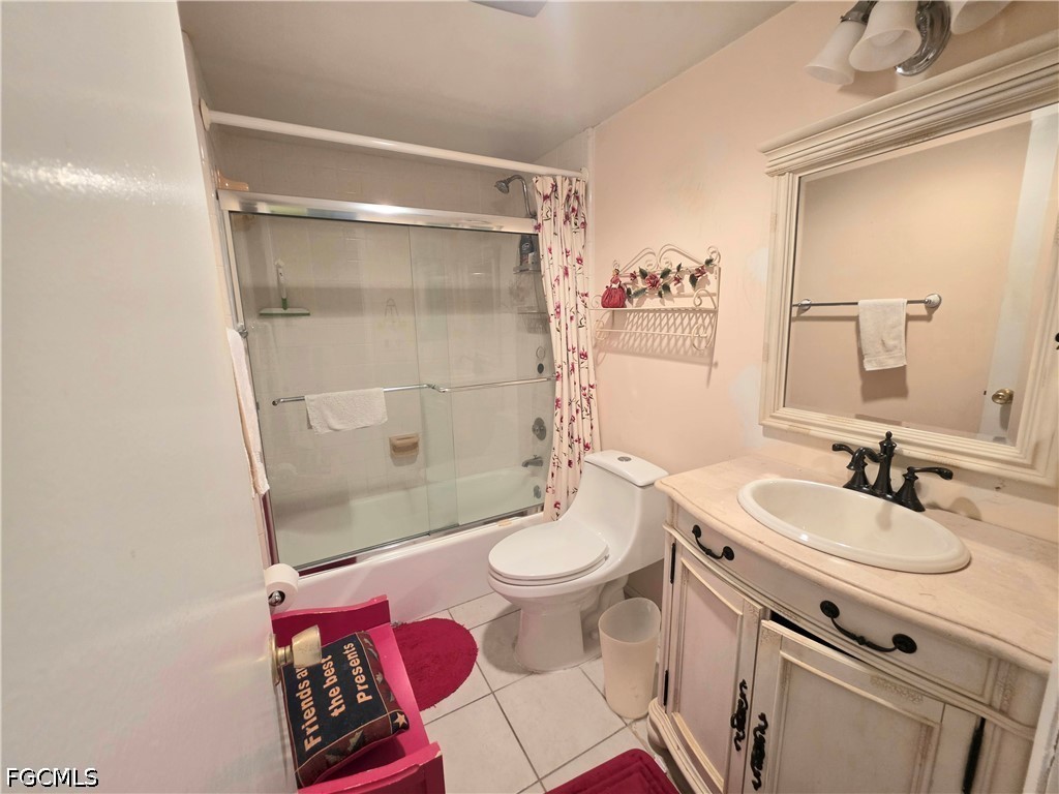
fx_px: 398
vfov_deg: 89.9
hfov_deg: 106.2
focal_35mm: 13
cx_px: 530
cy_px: 397
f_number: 1.9
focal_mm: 2.2
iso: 200
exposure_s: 1/60.2
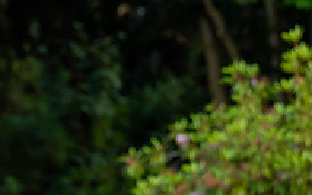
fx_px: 5360
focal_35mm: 630
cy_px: 83
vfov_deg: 2.1
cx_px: 27
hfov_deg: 3.3
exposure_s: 1/1000
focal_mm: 173
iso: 1250
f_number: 2.8
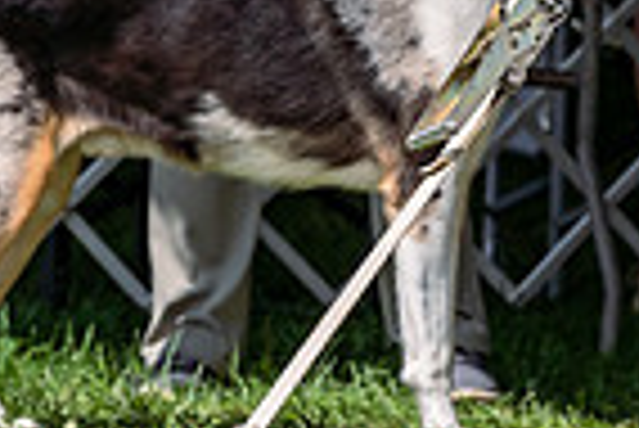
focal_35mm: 951
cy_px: -257
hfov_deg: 2.2
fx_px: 16897
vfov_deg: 1.4
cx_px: 313
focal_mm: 200
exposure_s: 1/1000
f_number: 5
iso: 100
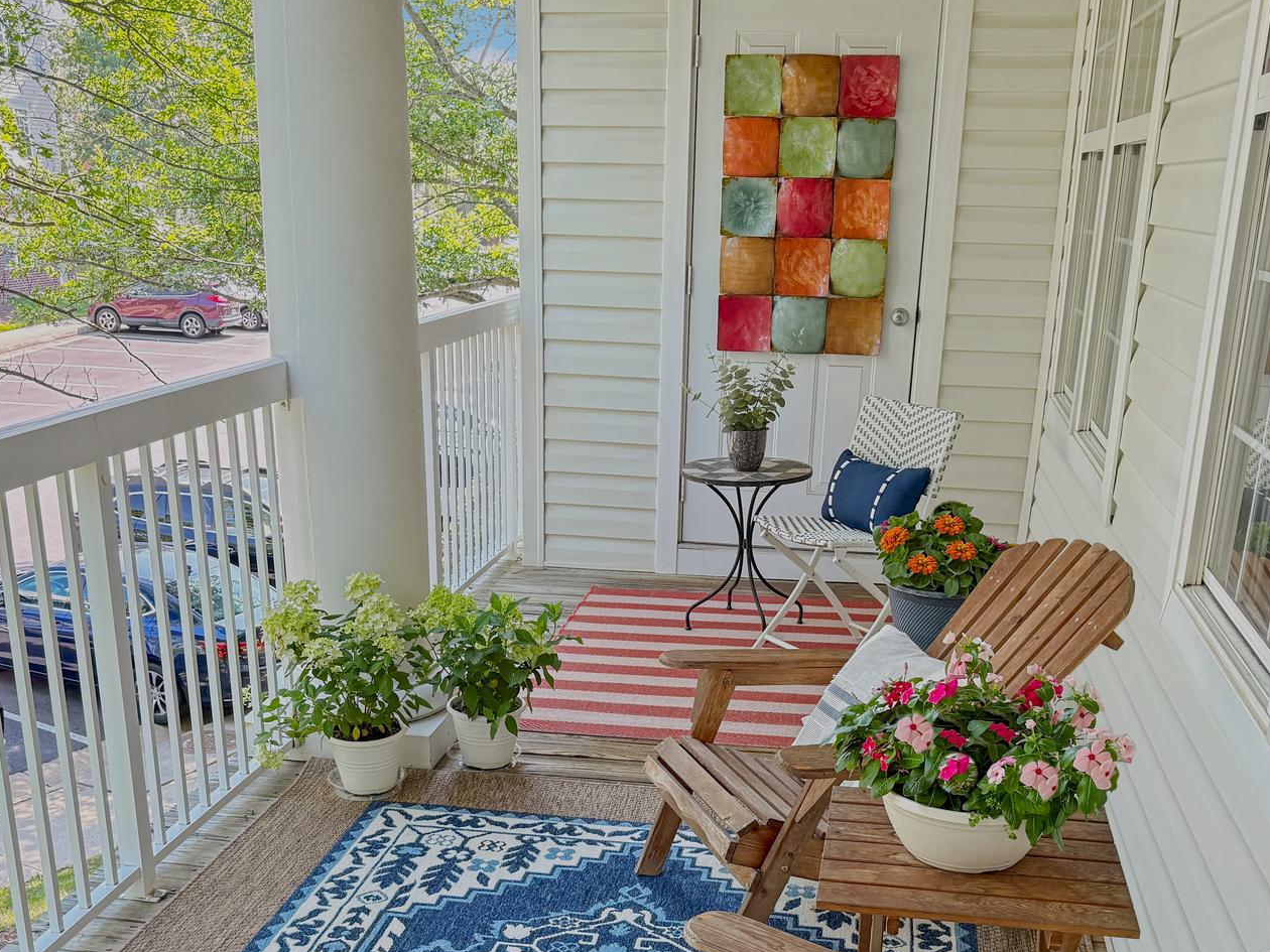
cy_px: 754
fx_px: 1431
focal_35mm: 39
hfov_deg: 47.9
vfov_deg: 35.7
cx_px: 638
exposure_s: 1/230
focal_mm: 6.8
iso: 160
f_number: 1.8
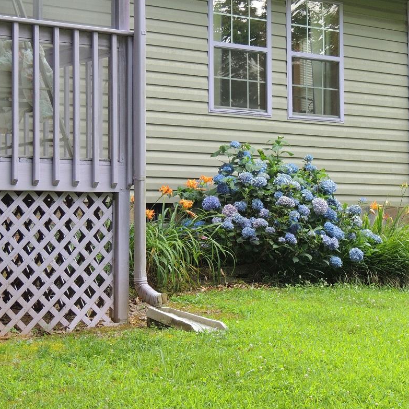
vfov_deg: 19.1
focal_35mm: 91
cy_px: 199
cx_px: 269
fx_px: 1216
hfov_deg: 19.0
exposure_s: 1/60
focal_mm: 12.4
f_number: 4.3
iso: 160
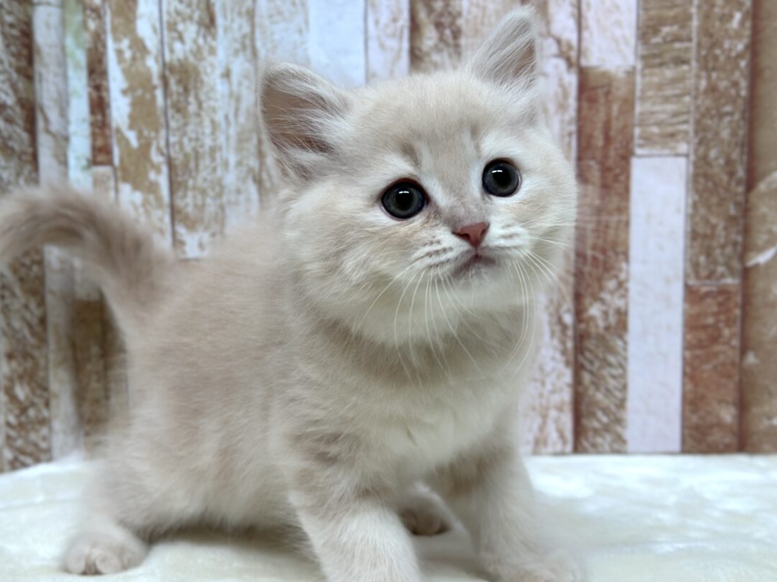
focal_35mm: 53
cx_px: 351
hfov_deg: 36.1
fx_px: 1190
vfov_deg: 27.5
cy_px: 301
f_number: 1.78
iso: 64
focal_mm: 6.86
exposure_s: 1/100
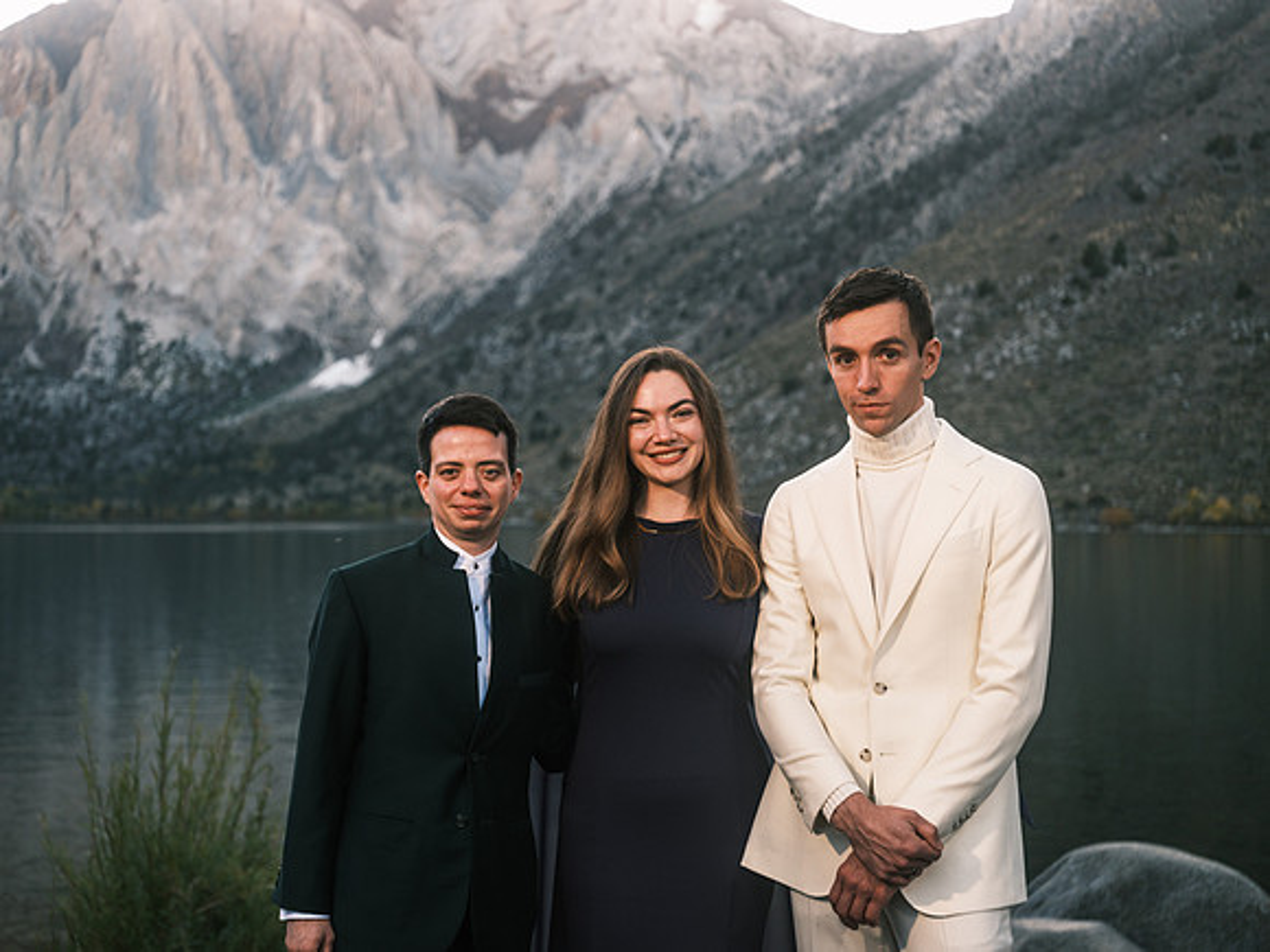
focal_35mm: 49
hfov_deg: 38.9
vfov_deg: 29.7
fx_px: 1798
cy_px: 476
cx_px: 635
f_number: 4.5
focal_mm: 61.8
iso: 400
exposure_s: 1/125
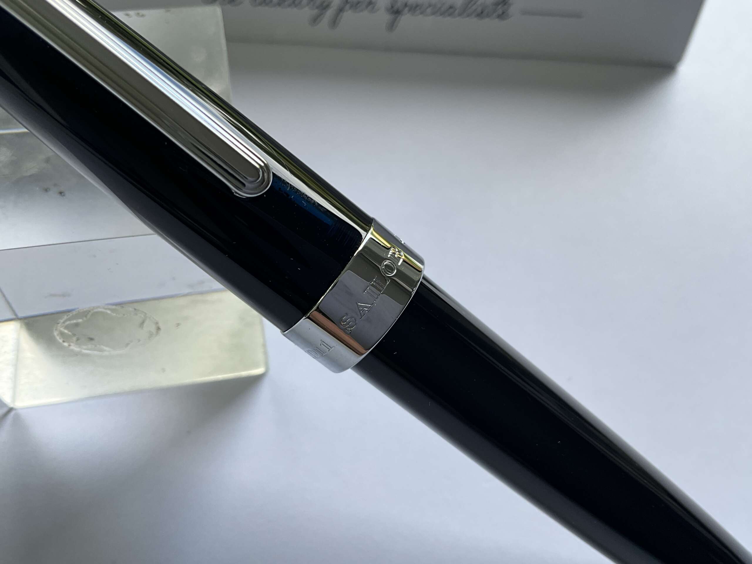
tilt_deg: -58.2
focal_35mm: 29
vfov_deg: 48.2
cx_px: 376
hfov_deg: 61.7
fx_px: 630
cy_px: 282
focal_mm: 3
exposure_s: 1/122
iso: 32
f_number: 1.8
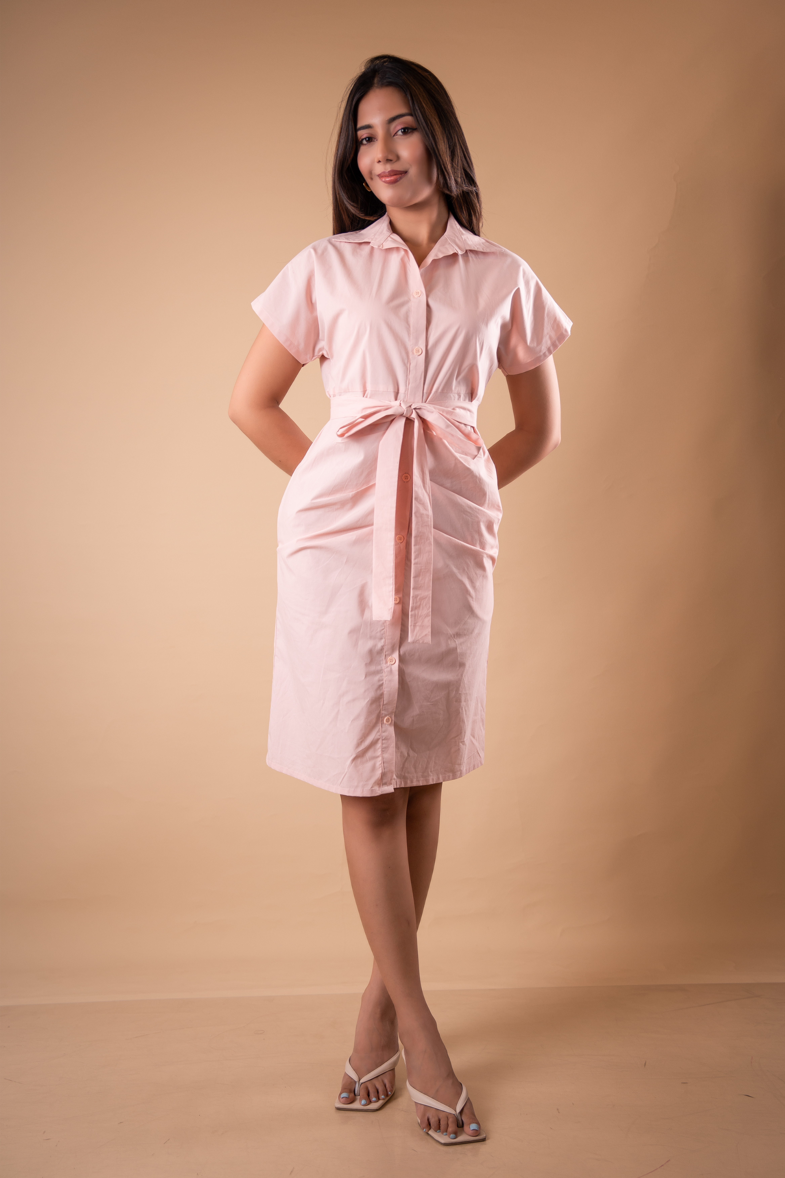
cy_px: 589
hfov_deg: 32.6
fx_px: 1341
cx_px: 392
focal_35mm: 41
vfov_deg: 47.4
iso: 160
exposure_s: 1/200
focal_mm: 41
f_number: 2.8
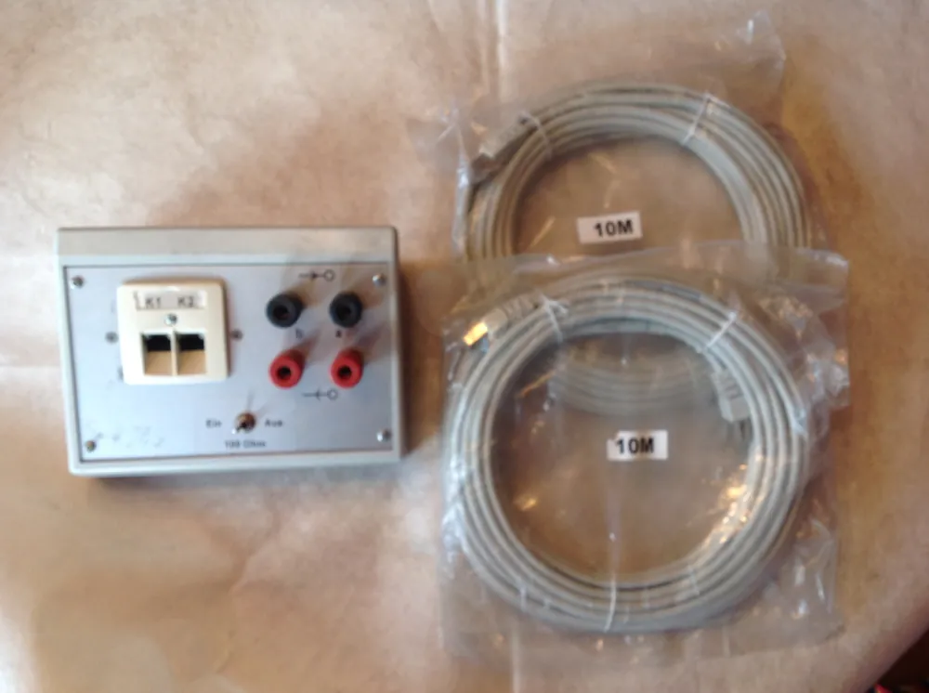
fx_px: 938
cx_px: 464
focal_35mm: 35
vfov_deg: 40.6
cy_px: 346
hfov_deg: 52.7
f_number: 2.4
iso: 64
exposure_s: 1/40
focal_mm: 4.28
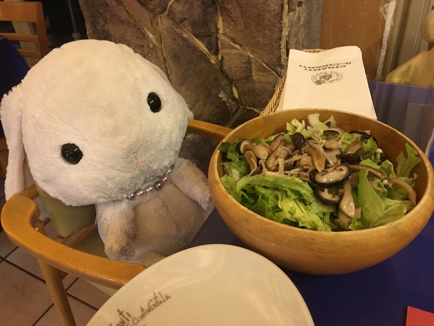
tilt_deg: -35.2
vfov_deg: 48.2
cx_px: 217
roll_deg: +5.9
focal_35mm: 29
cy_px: 163
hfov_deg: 61.7
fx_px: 364
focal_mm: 4.15
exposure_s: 1/8
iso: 160
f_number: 2.2
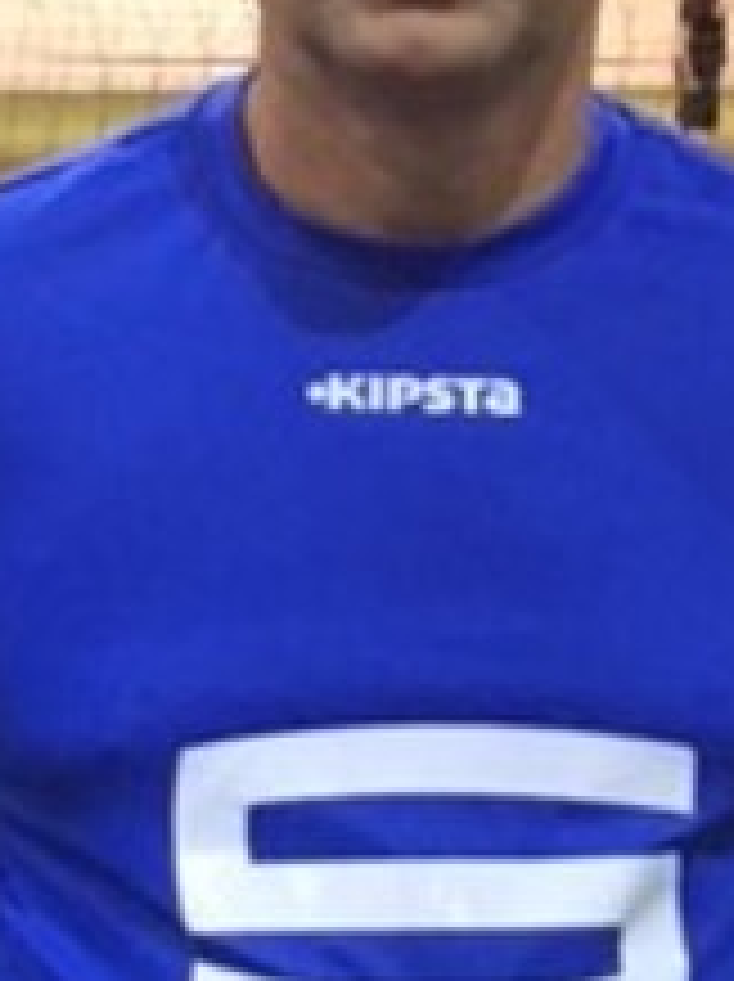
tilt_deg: -11.5
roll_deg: +0.9
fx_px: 2266
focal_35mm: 80
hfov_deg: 18.4
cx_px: 423
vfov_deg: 24.4
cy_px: 554
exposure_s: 1/17
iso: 320
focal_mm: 4.15
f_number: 2.2
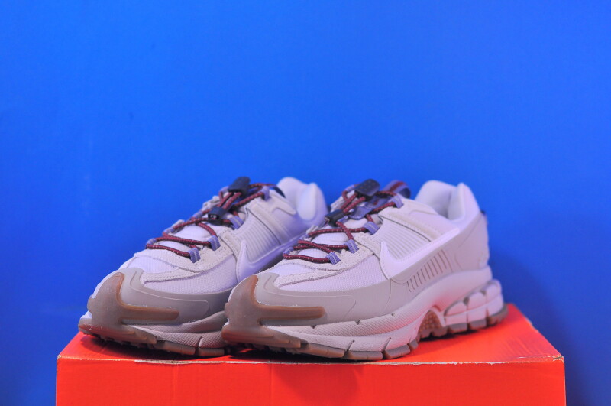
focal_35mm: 75
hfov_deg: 27.0
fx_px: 1271
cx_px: 306
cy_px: 203
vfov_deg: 18.1
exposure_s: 1/250
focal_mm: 50
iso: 250
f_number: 3.2
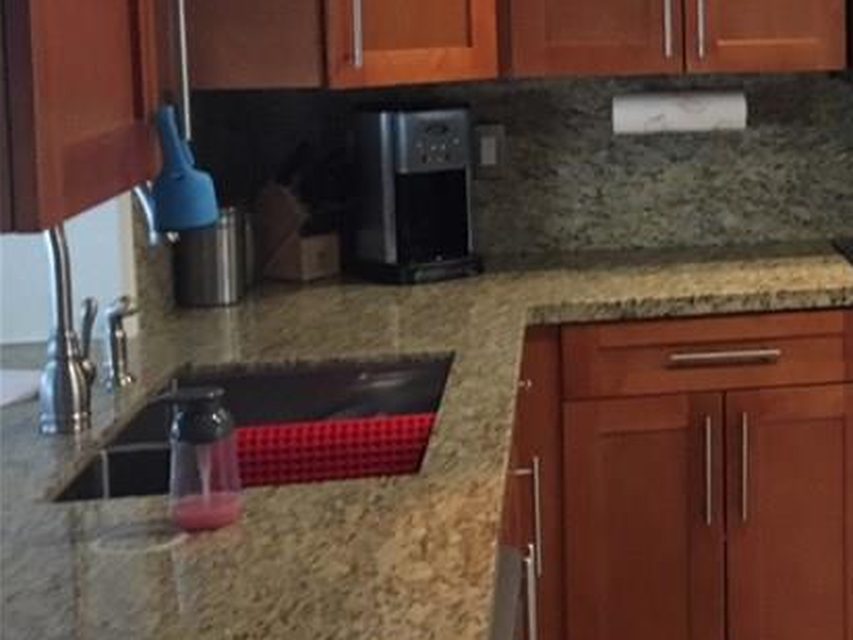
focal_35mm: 72
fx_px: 1774
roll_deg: +1.4
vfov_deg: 20.2
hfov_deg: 24.2
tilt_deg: -4.8
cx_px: 1058
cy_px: 130
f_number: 2.2
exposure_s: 1/15
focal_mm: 4.15
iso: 400
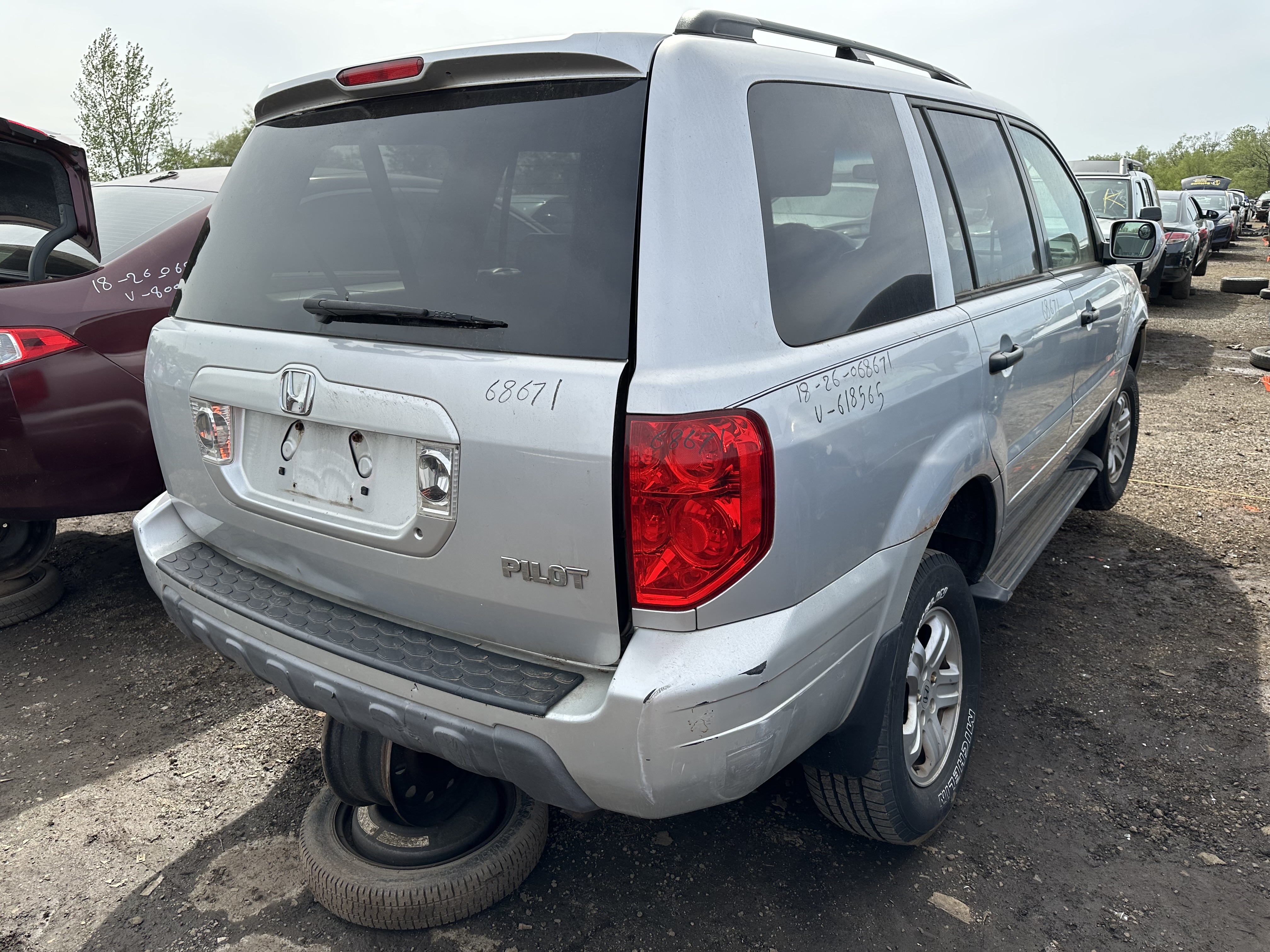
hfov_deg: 71.6
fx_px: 881
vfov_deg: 56.8
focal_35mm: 24
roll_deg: +0.7
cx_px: 635
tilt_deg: -15.7
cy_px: 476
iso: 80
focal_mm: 6.86
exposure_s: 1/2591
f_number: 1.78
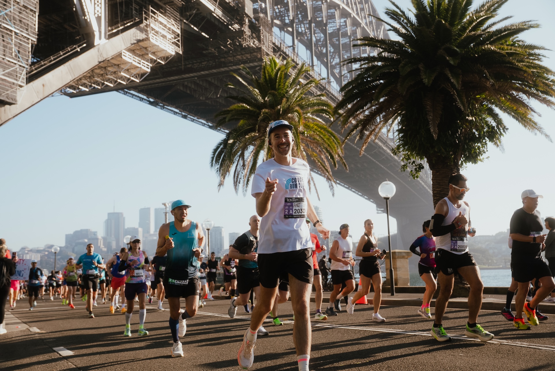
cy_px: 186
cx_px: 278
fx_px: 586
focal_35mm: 38
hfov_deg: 50.7
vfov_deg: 35.1
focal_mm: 38
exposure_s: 1/640
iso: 640
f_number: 5
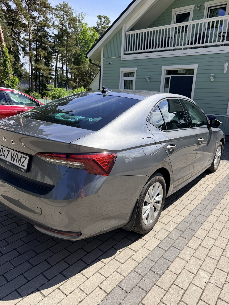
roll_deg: -4.0
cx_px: 114
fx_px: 212
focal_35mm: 24
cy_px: 152
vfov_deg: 71.6
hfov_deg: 56.8
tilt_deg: -11.4
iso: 100
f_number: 1.78
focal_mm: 6.76
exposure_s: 1/4673
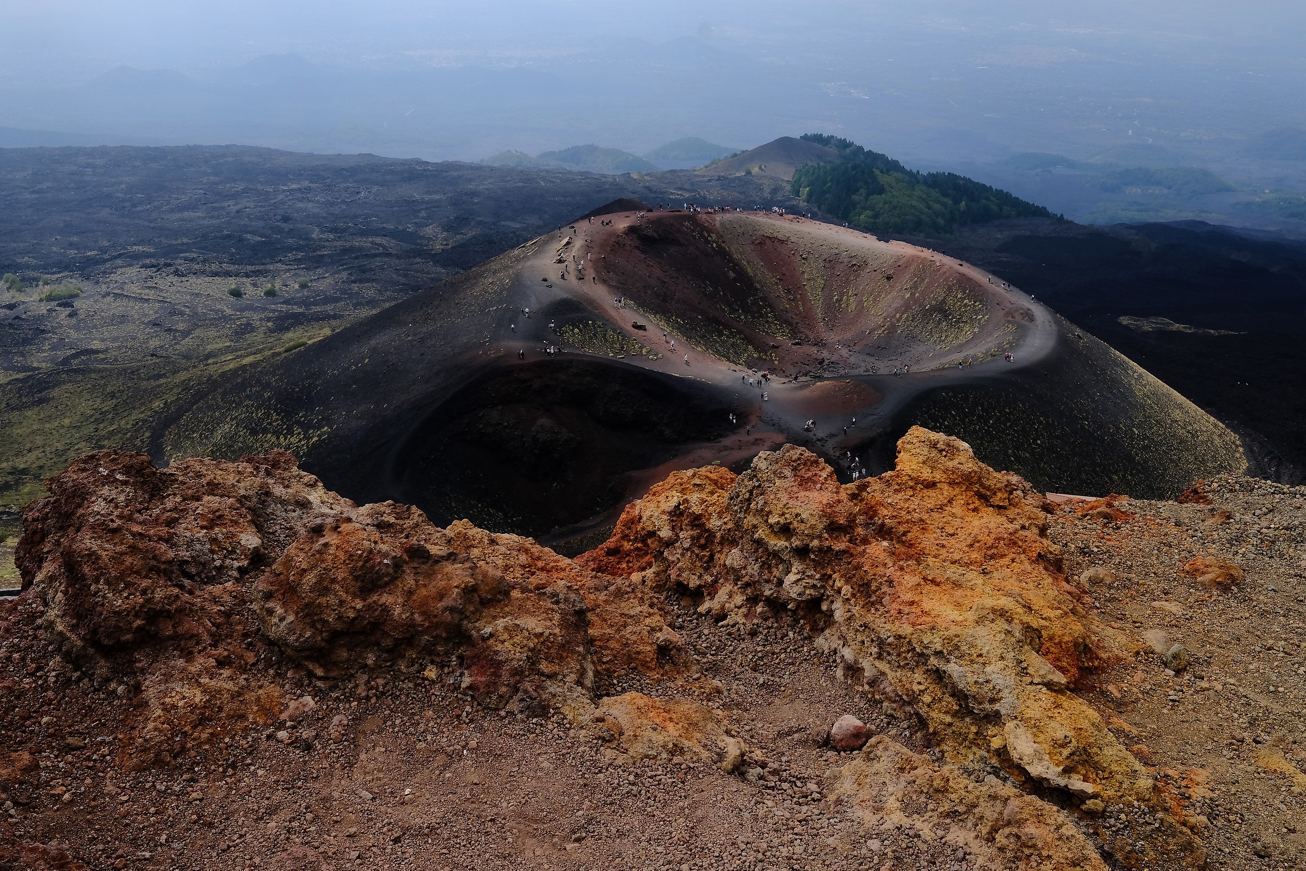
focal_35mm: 35
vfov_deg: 37.9
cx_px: 653
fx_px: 1270
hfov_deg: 54.4
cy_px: 436
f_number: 16
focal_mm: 23
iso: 400
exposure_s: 1/200
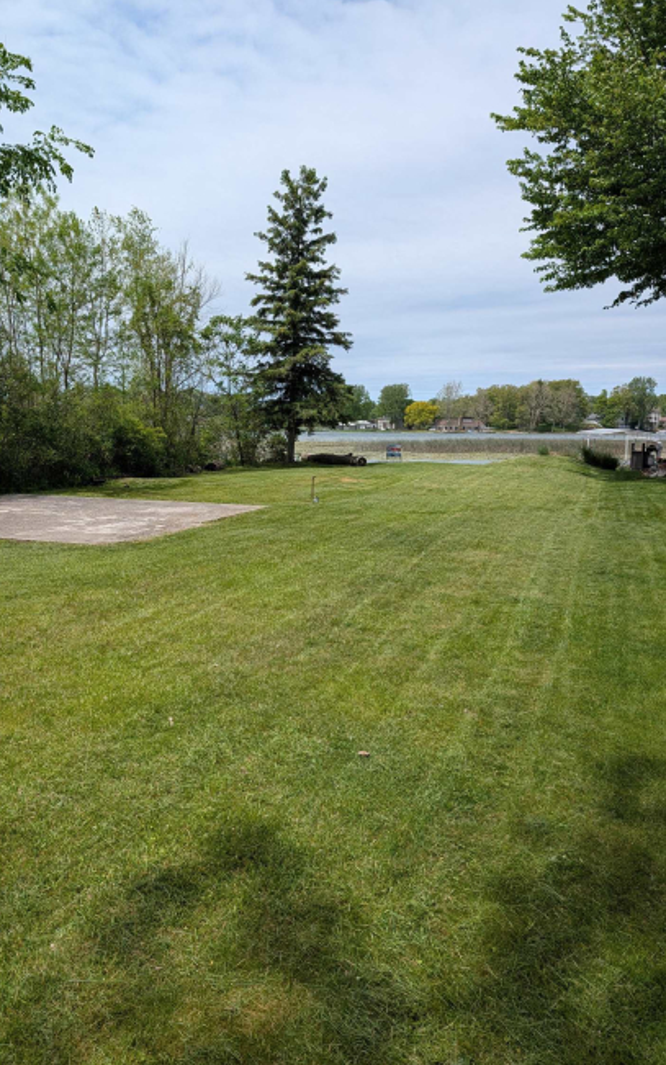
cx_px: 313
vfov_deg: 70.4
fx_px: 755
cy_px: 540
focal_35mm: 26
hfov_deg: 47.6
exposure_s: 1/1383
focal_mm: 6.9
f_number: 1.68
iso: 21
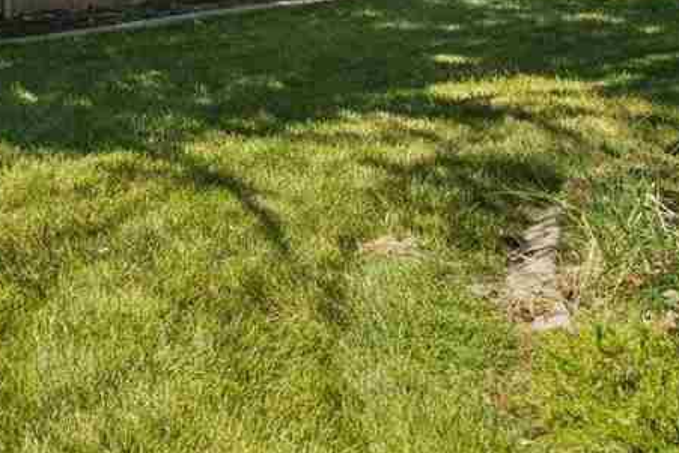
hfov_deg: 16.5
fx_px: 2082
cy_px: -208
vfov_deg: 11.9
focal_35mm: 110
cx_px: -408
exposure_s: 1/125
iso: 400
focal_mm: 16.2
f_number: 13
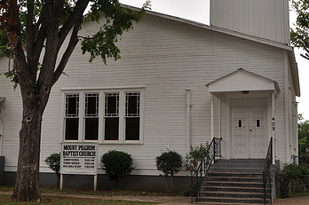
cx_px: 183
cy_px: 78
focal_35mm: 55
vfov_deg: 24.5
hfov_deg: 36.2
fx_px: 471
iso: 200
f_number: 4
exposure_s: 1/200
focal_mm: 22
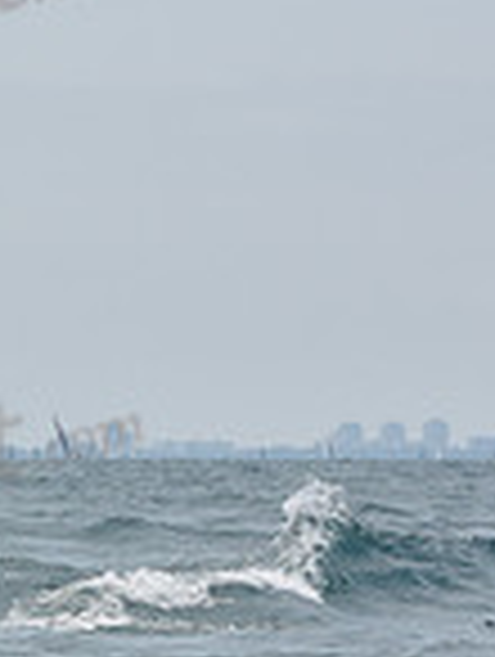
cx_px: -720
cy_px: 322
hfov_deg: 3.8
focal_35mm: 381
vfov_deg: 5.2
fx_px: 7243
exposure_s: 1/800
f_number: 11
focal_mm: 100
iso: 250
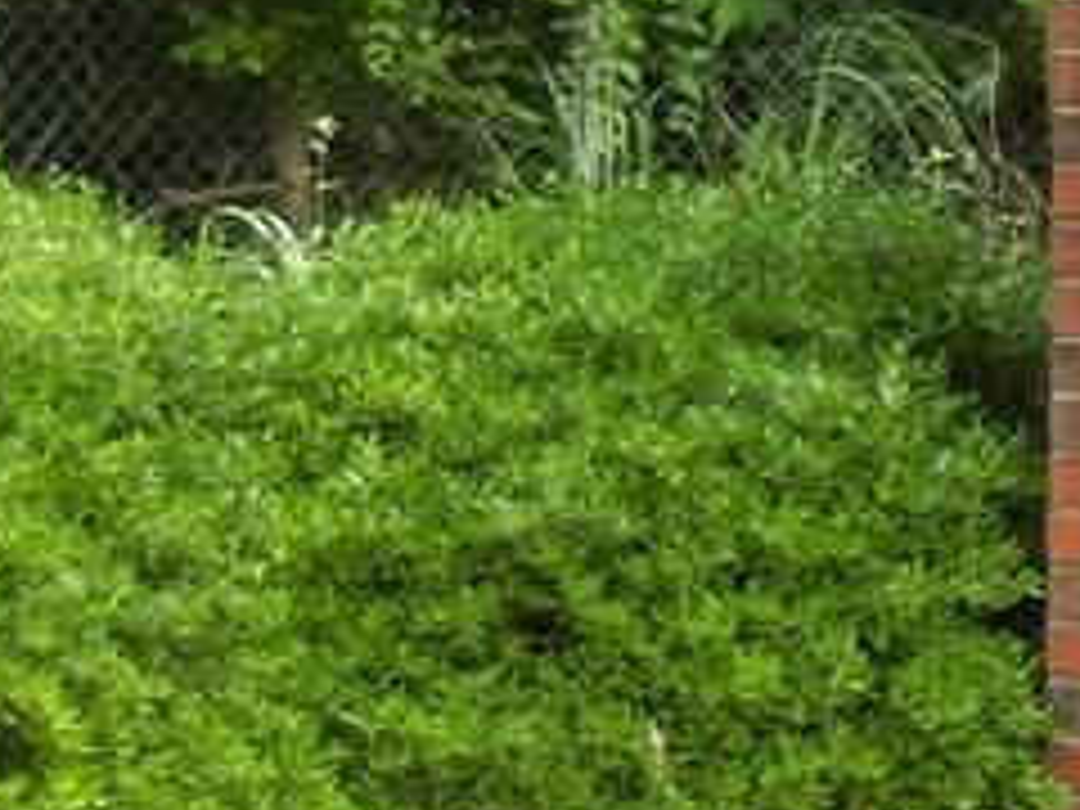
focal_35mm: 329
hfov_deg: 5.9
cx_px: 2025
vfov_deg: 4.5
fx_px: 10265
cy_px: -63
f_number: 4.3
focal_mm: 13.9
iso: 160
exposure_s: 1/112
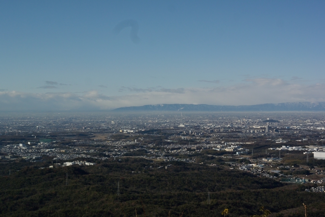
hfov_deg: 31.4
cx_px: 162
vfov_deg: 21.2
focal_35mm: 64
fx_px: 578
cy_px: 108
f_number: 14
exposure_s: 1/320
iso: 160
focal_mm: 24
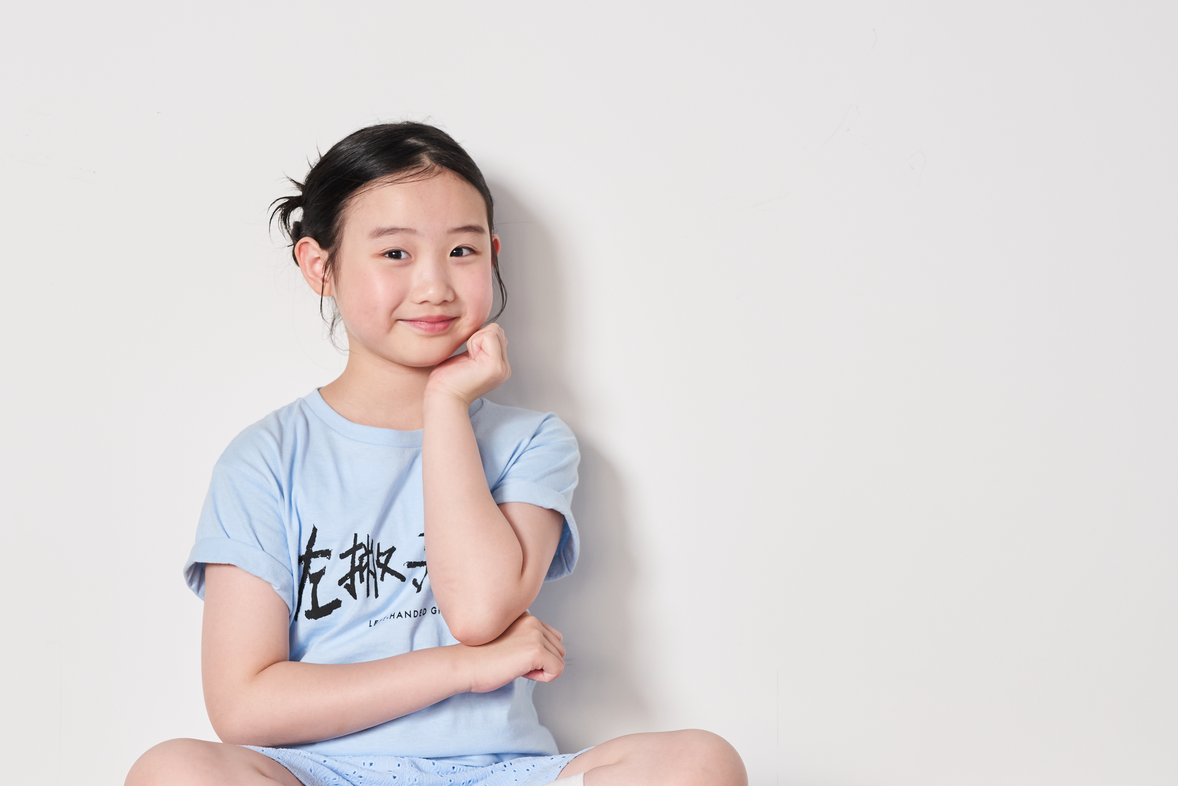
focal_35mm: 72
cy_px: 465
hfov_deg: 27.9
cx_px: 404
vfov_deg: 18.9
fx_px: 2357
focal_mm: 50
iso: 1250
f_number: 6.3
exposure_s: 1/160
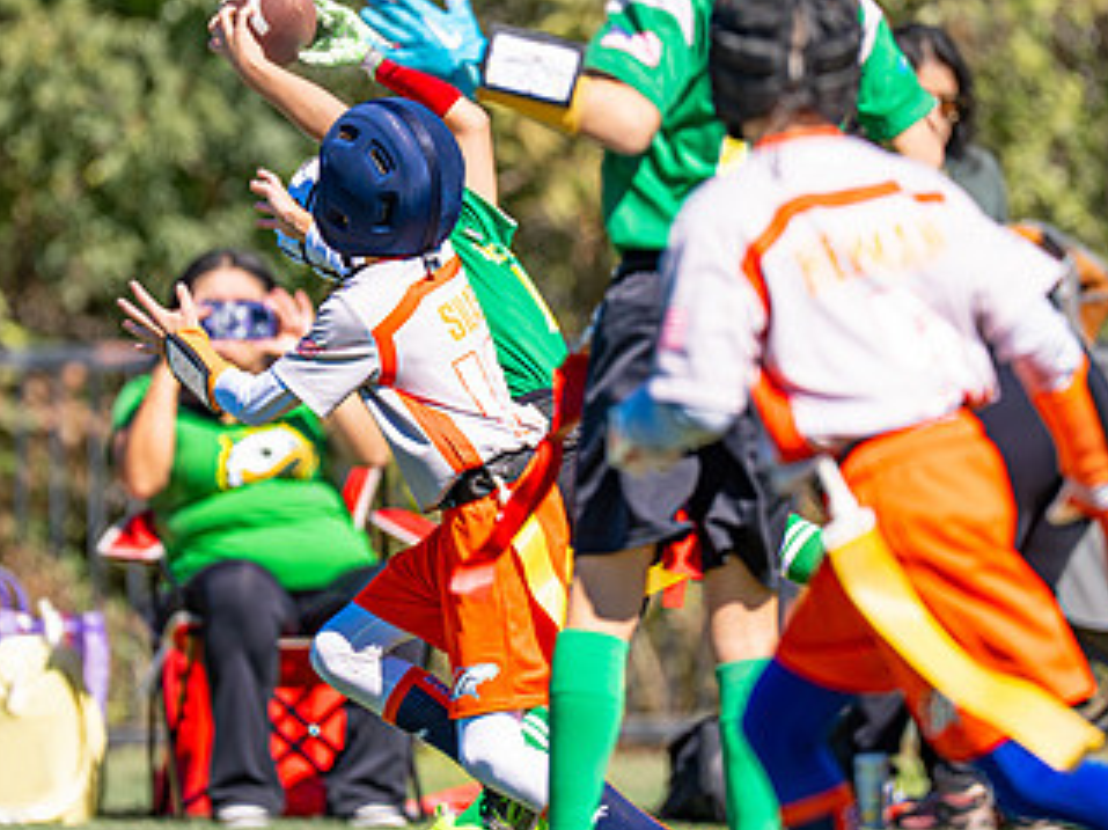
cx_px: 470
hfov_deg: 4.0
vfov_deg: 3.0
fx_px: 15934
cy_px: 355
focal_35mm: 498
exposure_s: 1/3200
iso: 200
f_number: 2.8
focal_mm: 200
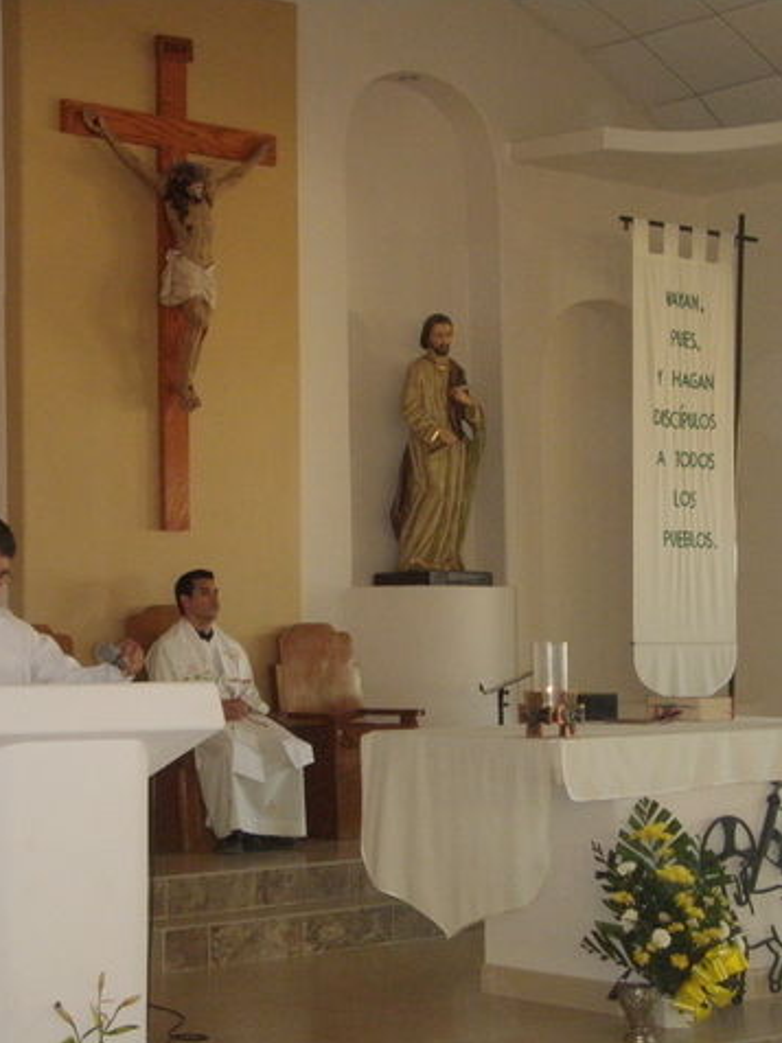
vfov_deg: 25.0
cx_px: 294
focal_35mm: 78
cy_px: 519
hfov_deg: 18.9
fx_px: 2349
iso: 500
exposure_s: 1/40
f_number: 4.2
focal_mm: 10.28
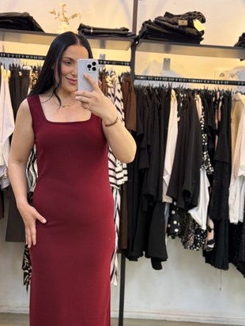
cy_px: 202
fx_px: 585
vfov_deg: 31.1
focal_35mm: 62
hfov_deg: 23.6
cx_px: 90
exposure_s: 1/50
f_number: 1.78
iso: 64
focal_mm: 6.76
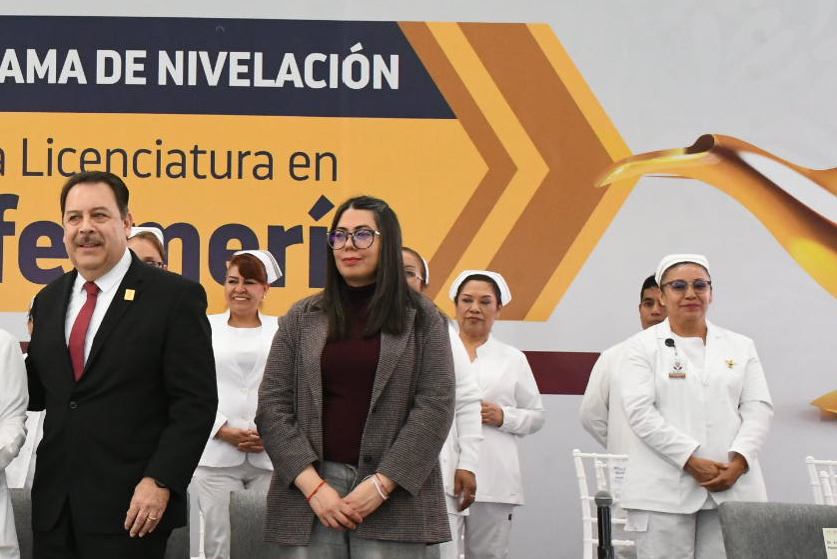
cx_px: 57
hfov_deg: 22.7
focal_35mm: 87
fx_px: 2023
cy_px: 344
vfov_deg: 15.7
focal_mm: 30
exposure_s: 1/125
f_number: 13
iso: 4000
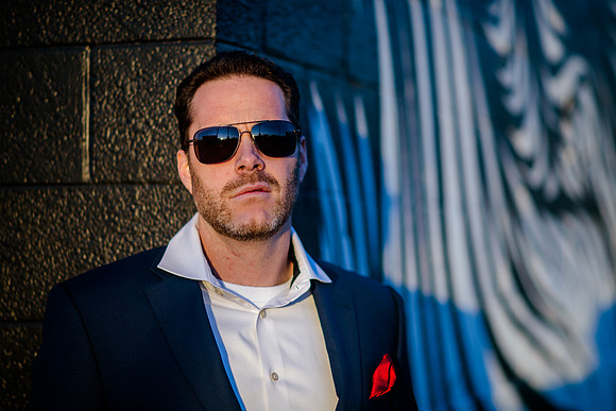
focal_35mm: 108
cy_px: 206
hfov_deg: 18.9
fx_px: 1850
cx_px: 307
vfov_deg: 12.7
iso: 200
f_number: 2
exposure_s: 1/1000
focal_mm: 105
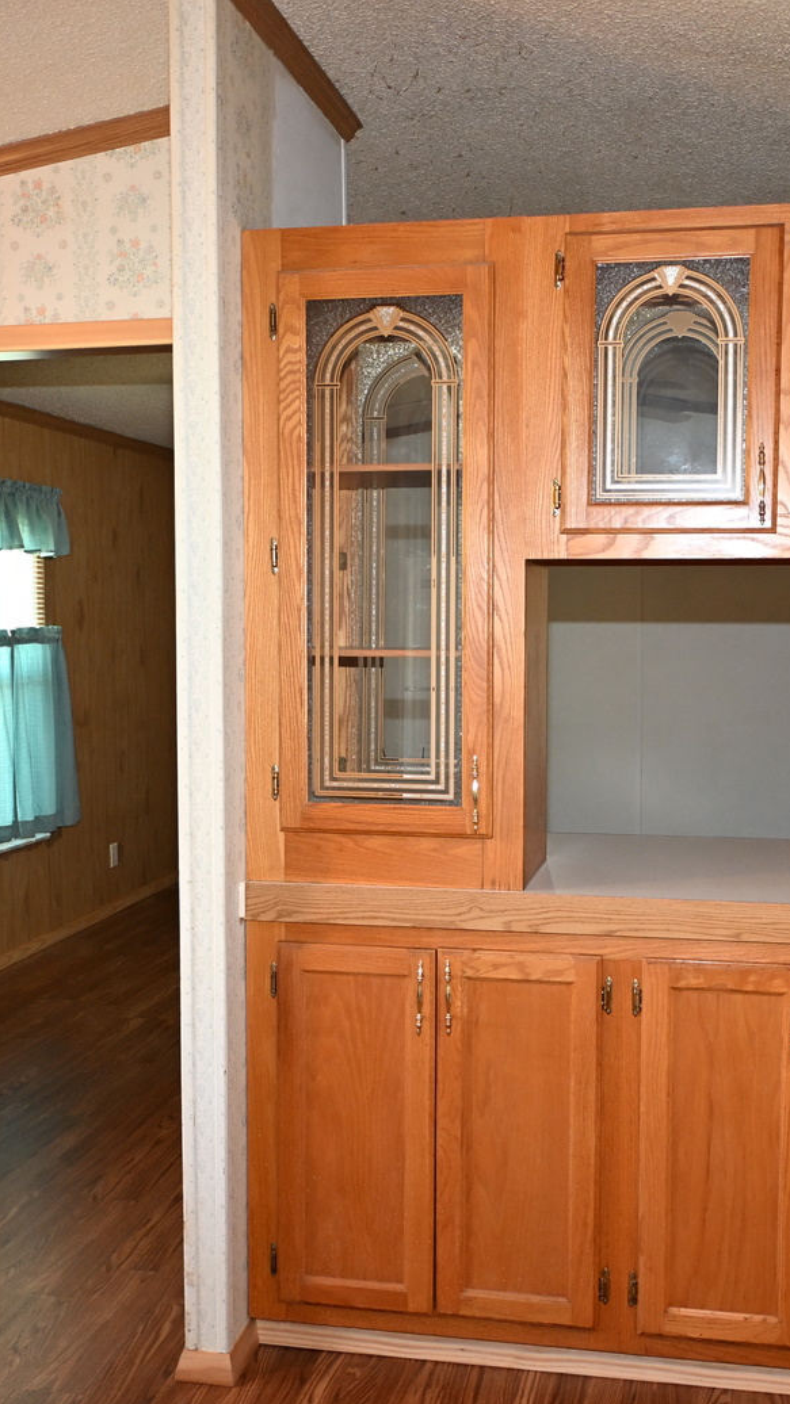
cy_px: 688
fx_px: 1372
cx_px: 488
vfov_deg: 54.2
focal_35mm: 37
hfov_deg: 32.0
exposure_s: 1/60
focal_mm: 15
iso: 1000
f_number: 4
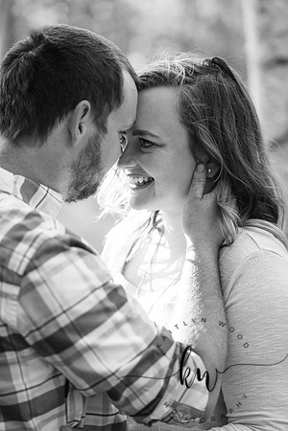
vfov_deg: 17.6
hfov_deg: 11.8
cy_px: 216
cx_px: 144
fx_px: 1392
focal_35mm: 116
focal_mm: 116
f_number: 2.8
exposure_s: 1/250
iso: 400
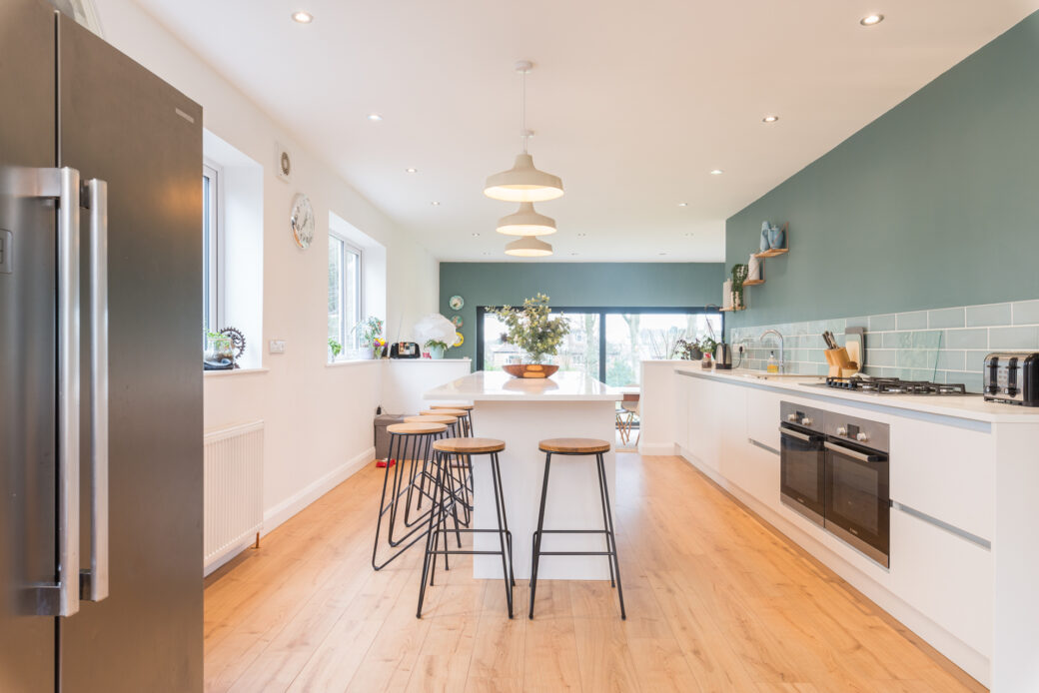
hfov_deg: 78.6
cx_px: 520
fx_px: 635
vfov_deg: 57.3
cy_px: 346
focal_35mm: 22
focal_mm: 22
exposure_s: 1/6
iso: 400
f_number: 9
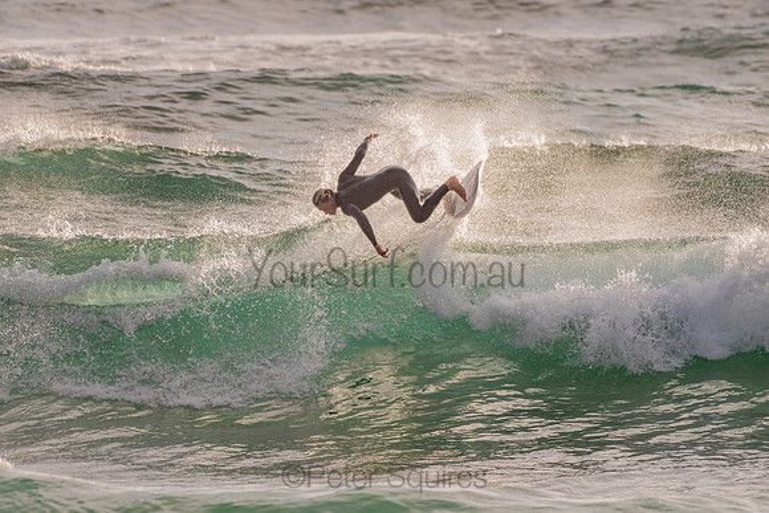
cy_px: 249
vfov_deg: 2.2
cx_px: 375
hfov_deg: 3.4
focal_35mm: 613
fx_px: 13095
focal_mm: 500
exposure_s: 1/2000
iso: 140
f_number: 5.6
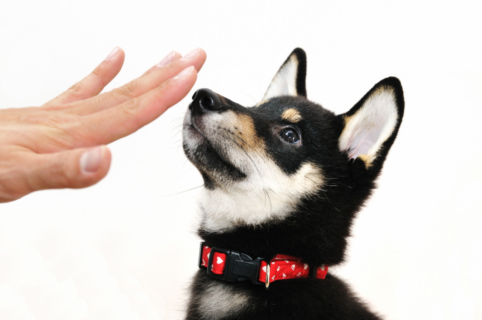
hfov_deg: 27.0
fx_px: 1003
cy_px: 160
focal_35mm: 75
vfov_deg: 18.1
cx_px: 241
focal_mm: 50
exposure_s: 1/30
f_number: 4
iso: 200
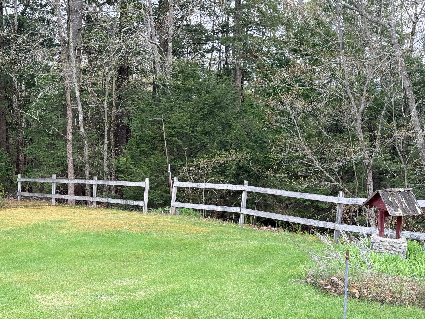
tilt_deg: +1.7
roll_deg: -0.1
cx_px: 212
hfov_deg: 39.7
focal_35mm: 48
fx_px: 589
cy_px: 160
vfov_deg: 30.3
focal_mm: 6.76
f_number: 1.78
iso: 100
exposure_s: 1/631
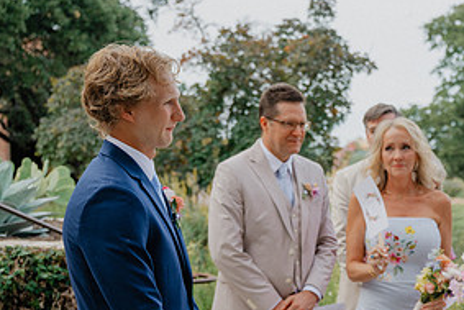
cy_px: 219
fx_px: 1006
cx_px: 461
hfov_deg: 24.8
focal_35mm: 78
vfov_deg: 17.4
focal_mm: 38
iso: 100
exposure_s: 1/500
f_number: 3.5
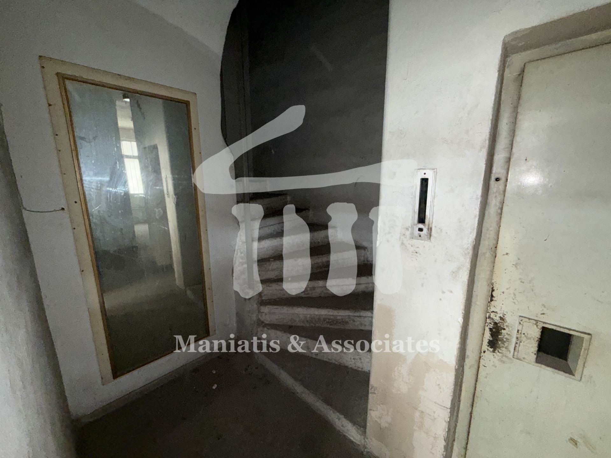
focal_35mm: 14
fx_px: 247
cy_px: 229
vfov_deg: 85.7
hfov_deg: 102.1
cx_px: 306
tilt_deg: -10.1
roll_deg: +0.3
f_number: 2.2
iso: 250
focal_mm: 2.22
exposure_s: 1/60
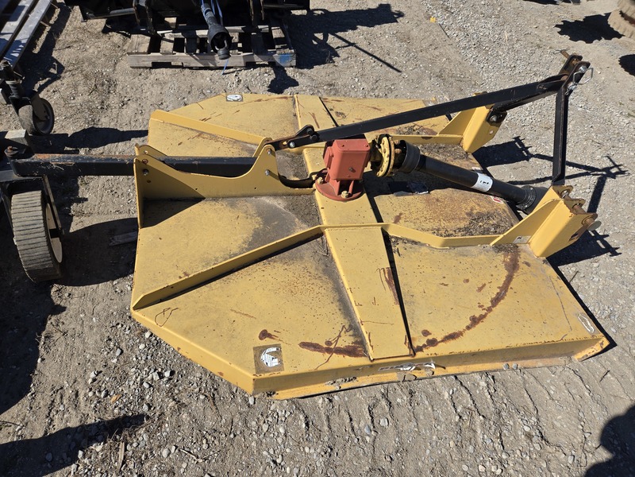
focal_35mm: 23
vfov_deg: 58.9
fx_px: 422
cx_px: 318
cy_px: 238
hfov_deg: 73.9
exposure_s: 1/1989
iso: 25
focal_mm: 5.4
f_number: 1.8
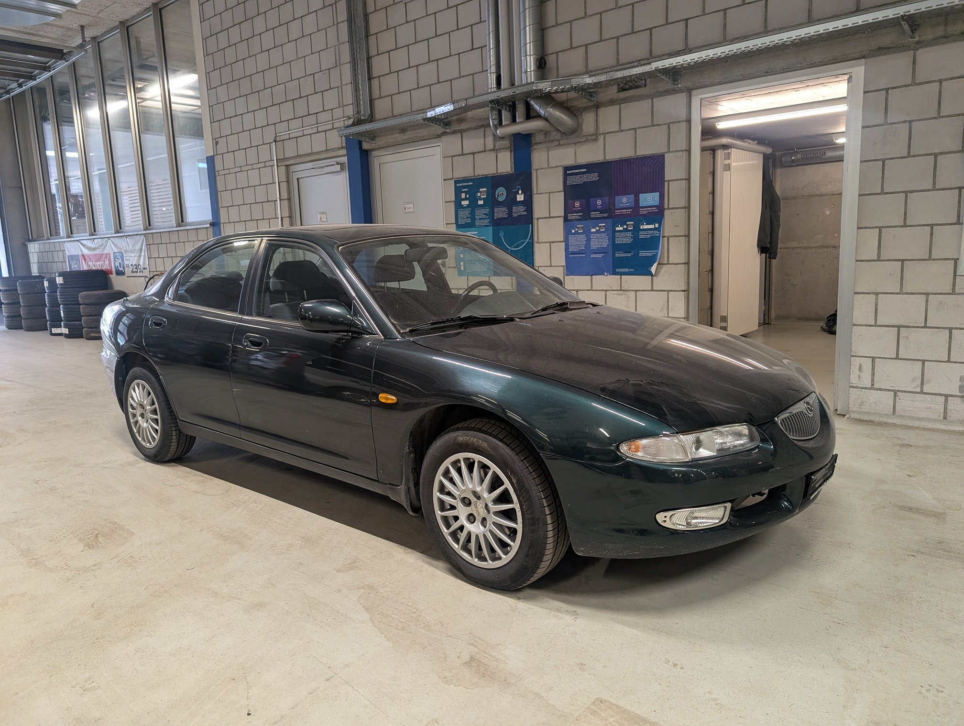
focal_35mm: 24
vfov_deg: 56.9
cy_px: 363
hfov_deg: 71.5
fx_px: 669
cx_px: 482
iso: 601
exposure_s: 1/180
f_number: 1.68
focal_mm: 6.9
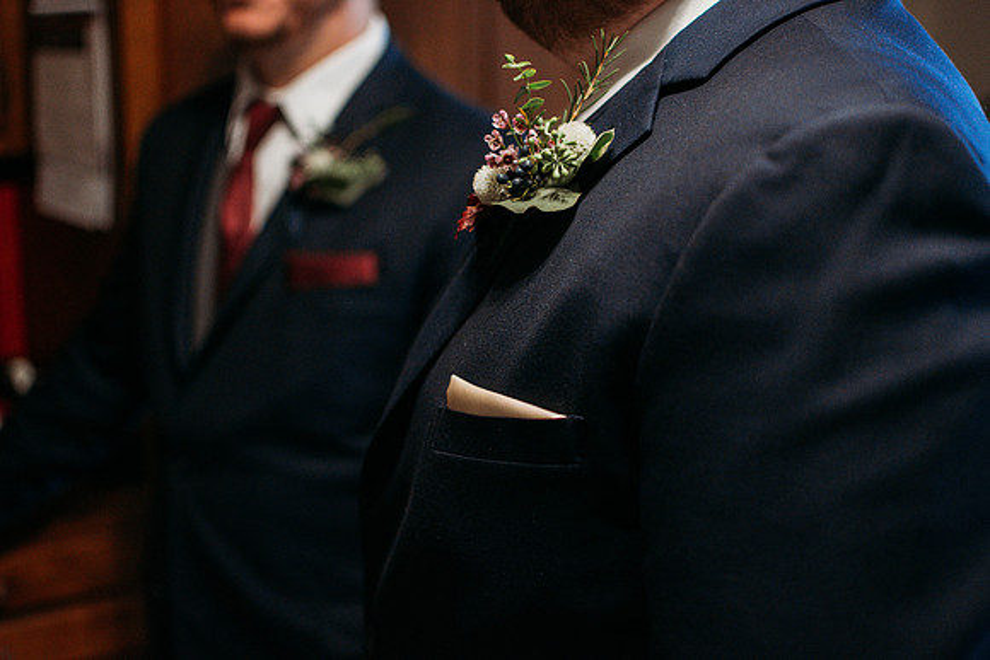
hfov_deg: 37.8
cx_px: 495
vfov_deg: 25.8
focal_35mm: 52
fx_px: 1444
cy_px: 330
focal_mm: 35
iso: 1000
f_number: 1.8
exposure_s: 1/800
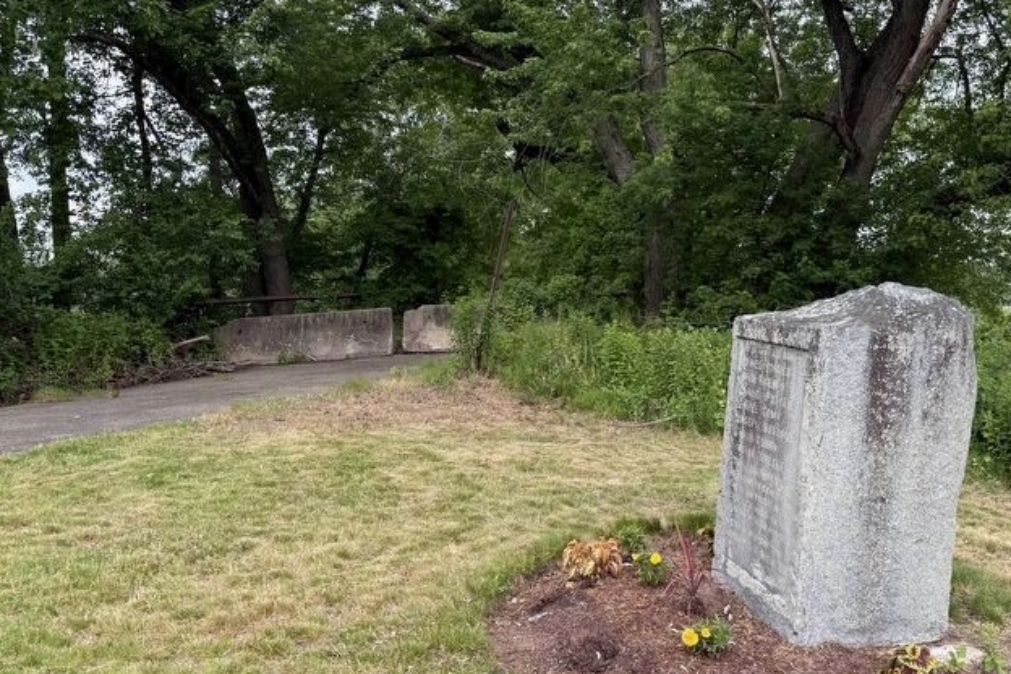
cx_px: 603
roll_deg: -0.8
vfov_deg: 41.1
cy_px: 335
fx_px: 899
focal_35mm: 32
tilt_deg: -2.1
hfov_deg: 58.3
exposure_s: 1/622
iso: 80
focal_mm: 6.76
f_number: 1.78
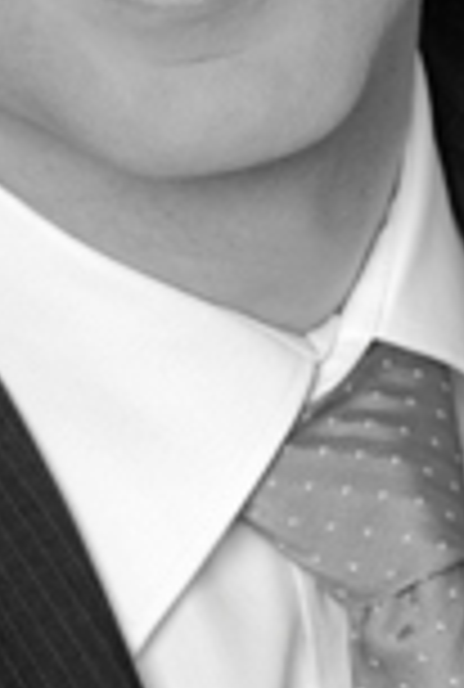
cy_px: -74
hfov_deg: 2.7
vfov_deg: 4.0
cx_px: 83
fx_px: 9817
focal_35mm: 511
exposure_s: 1/160
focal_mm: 135
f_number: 9
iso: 160
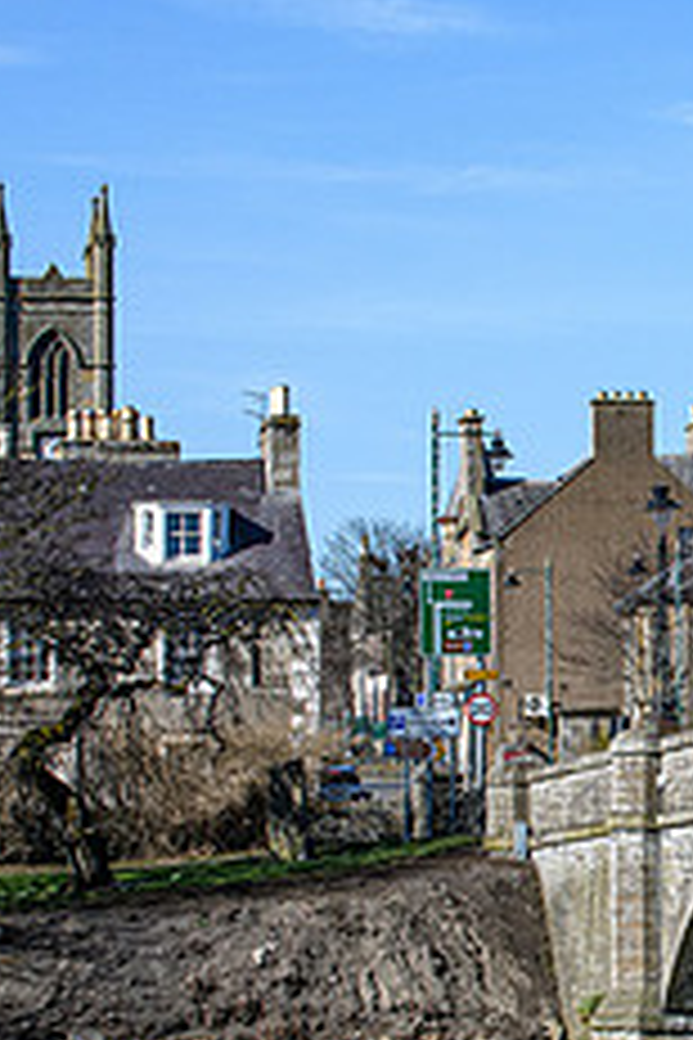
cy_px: 683
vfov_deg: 9.6
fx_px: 6179
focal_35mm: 214
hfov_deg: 6.4
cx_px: 890
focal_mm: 80
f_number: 13
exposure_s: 1/1000
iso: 400
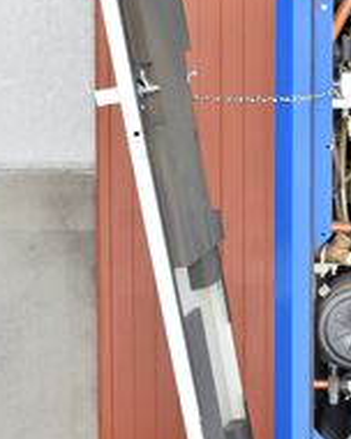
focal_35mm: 204
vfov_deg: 9.5
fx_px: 2652
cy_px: 277
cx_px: 473
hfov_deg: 7.5
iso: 1250
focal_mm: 55
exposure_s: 1/320
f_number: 6.3
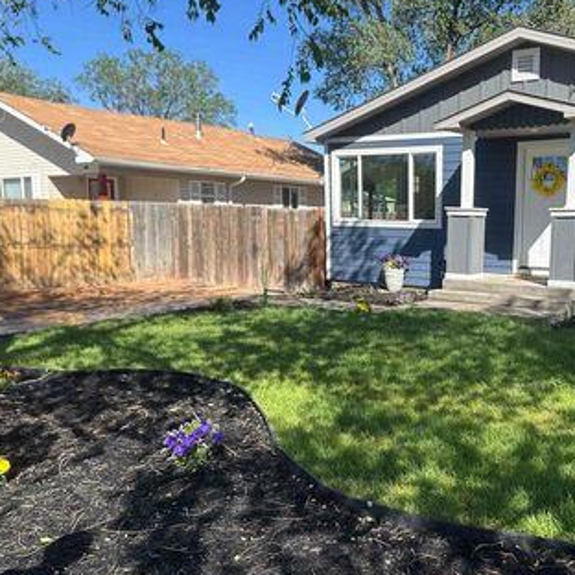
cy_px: 288
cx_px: 450
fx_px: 639
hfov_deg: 46.2
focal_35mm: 34
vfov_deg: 48.5
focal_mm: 6.86
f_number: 1.78
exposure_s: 1/2469
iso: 80
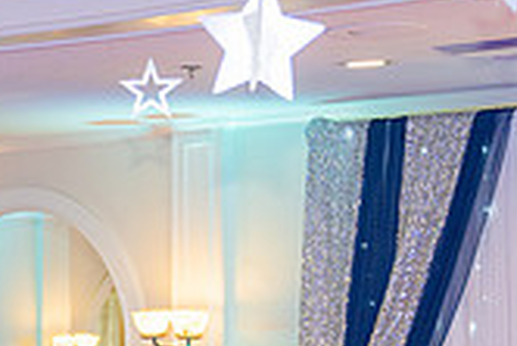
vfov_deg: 7.5
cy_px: 485
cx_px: -240
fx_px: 2616
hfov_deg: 10.9
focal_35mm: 182
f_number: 3.2
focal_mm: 52
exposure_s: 1/200
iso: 1000
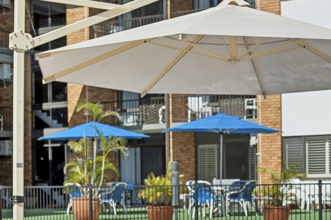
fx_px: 744
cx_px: 286
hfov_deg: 24.5
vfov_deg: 16.6
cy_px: 198
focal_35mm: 81
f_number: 3.2
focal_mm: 35
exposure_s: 1/1600
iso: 200
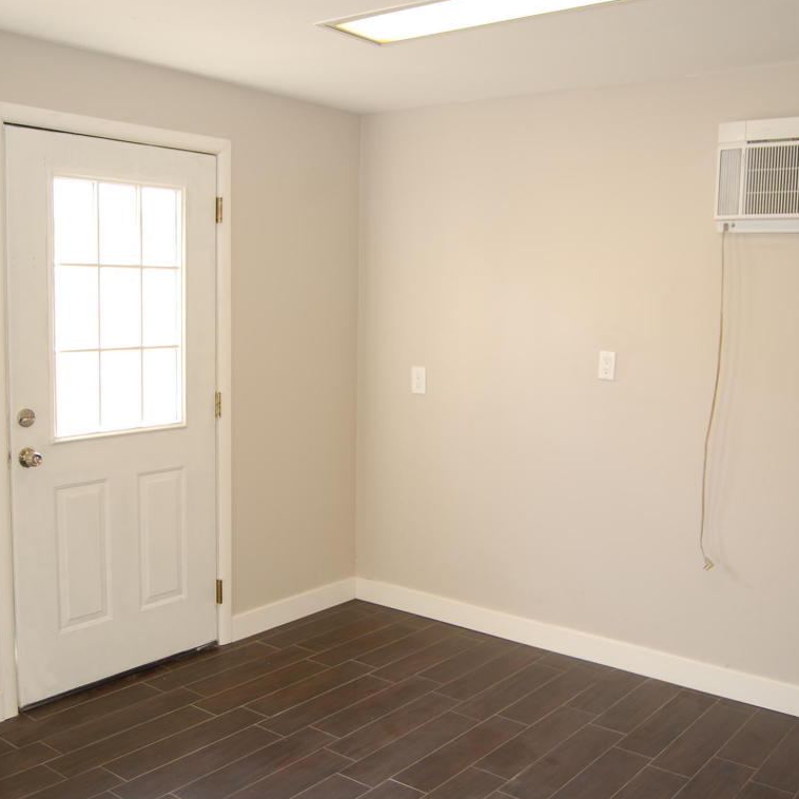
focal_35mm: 35
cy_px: 403
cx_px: 394
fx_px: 914
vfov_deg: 47.2
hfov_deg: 47.2
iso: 200
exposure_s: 1/40
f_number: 3.5
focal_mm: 18
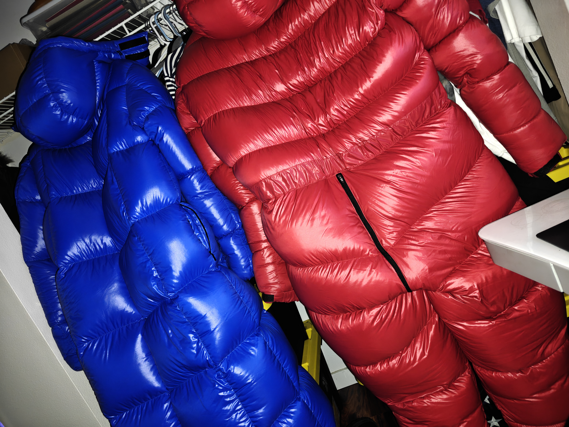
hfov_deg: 73.9
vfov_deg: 58.9
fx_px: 378
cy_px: 214
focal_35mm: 23
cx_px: 284
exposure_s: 1/14
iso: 1600
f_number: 1.6
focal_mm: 6.06
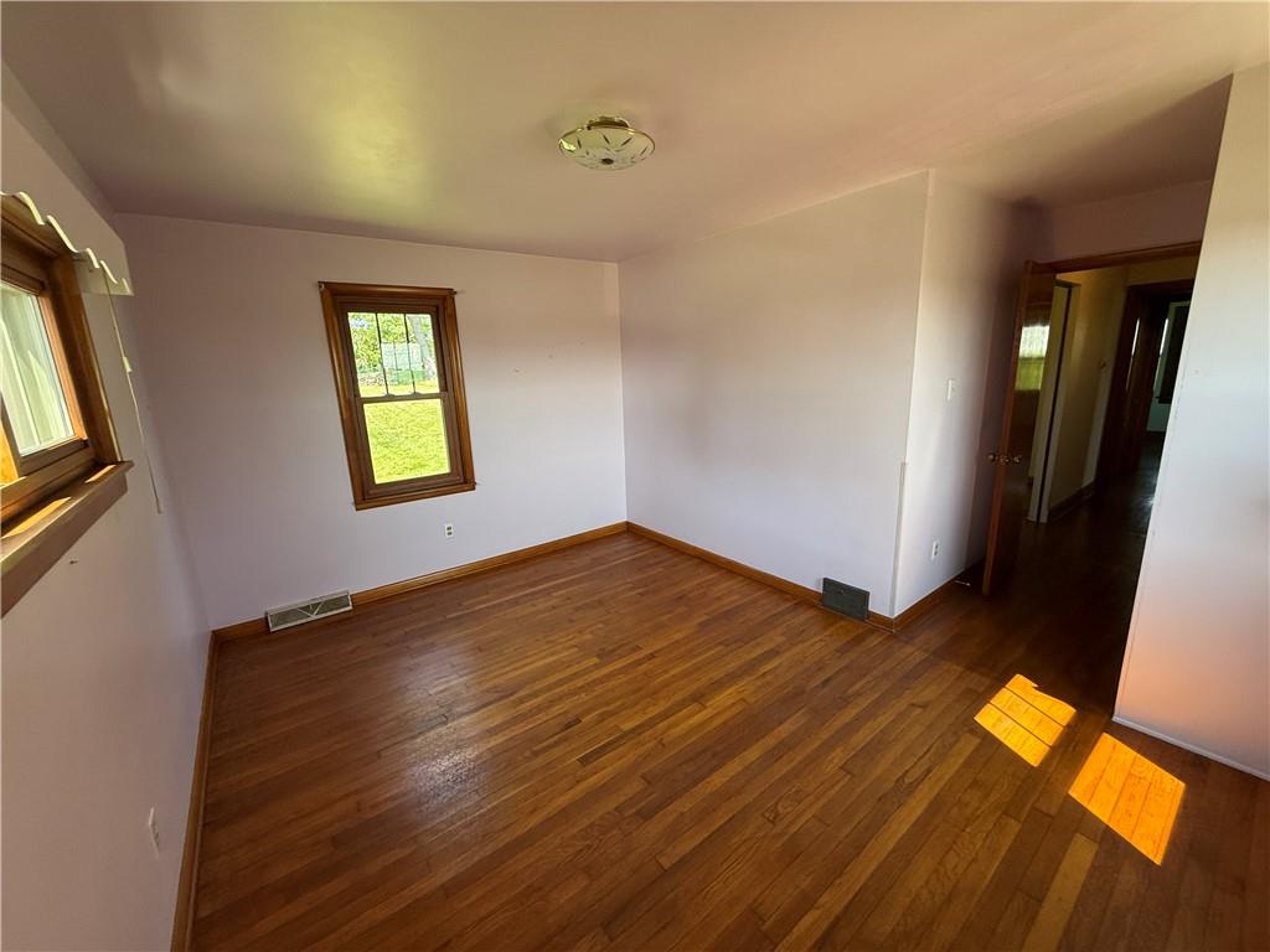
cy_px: 476
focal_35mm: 14
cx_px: 635
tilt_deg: -13.0
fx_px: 514
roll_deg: +1.6
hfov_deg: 102.1
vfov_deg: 85.7
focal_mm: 2.22
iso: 125
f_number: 2.2
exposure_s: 1/99
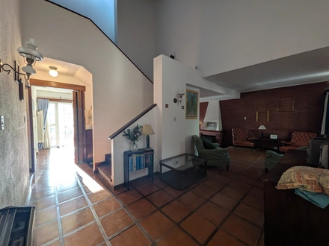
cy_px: 123
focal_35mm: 14
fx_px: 133
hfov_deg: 102.1
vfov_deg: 85.7
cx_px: 164
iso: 64
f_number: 2.2
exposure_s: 1/39.7
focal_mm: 1.85
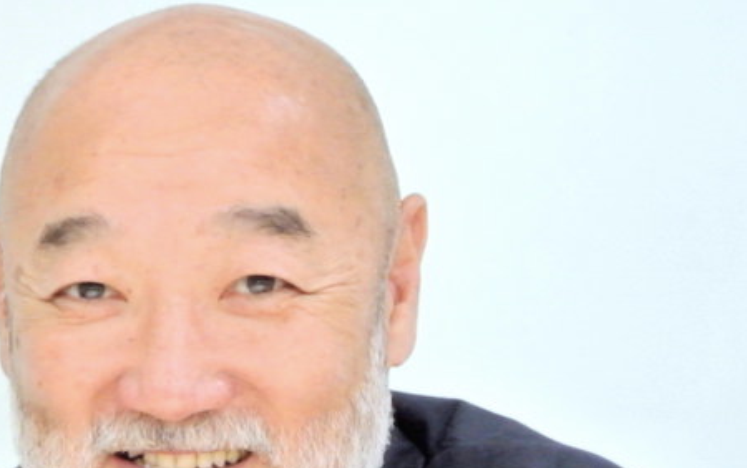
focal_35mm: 167
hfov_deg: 12.4
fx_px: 3402
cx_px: 18
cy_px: 515
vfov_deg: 7.8
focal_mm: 26.7
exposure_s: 1/15
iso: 800
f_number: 5.6
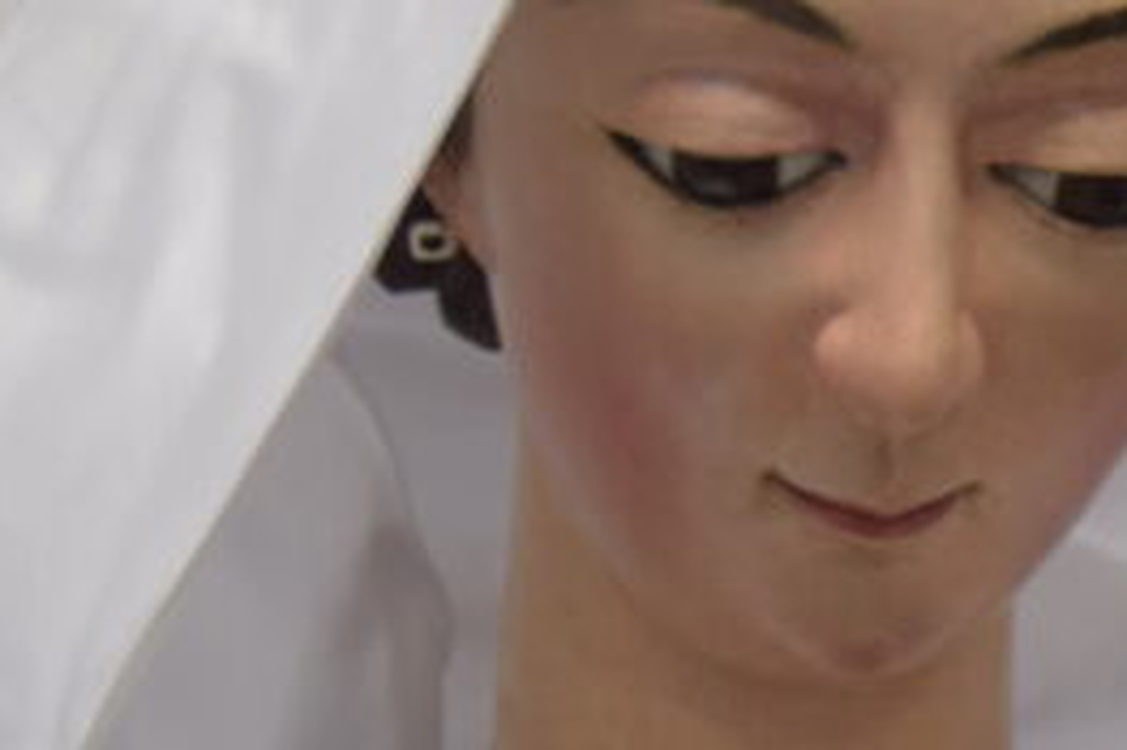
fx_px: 5850
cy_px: 915
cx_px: 1594
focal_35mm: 187
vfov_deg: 7.3
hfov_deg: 10.7
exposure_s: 1/50
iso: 400
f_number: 4.5
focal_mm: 32
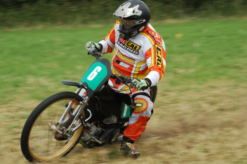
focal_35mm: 188
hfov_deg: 11.0
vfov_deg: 7.3
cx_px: 124
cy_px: 82
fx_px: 1285
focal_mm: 125
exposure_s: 1/250
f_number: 11
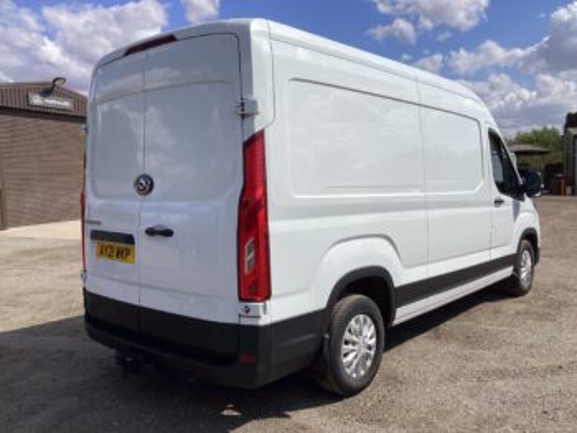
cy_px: 216
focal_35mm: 31
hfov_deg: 58.3
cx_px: 288
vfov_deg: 45.5
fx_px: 517
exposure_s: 1/3021
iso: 25
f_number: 2.4
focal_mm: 3.3
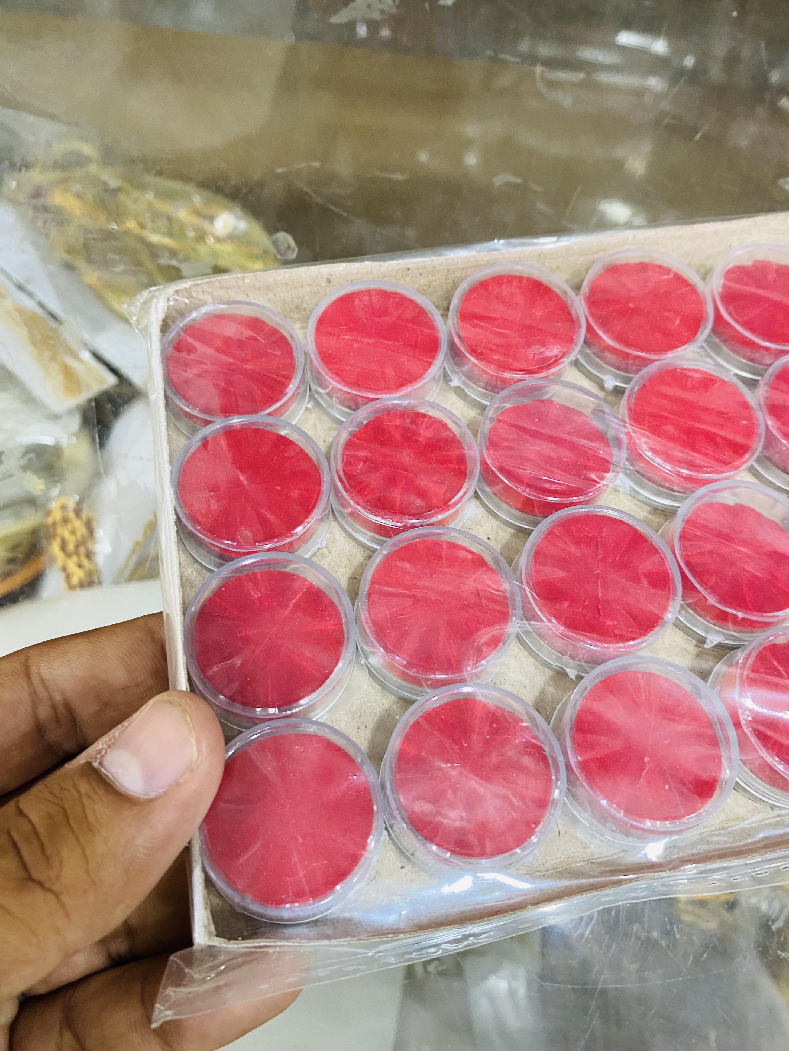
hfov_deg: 51.4
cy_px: 515
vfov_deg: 65.3
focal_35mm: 27
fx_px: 821
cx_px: 393
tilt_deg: -81.3
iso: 160
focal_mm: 4.25
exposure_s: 1/50
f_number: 1.8
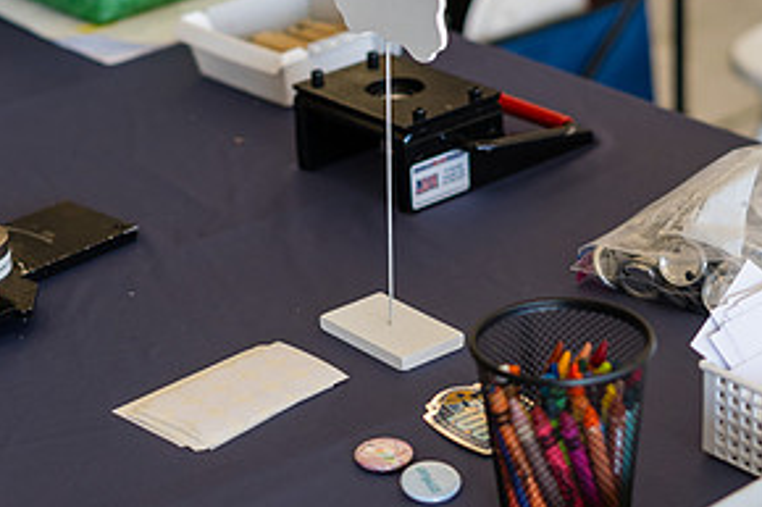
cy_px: 133
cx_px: 292
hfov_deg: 20.4
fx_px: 2115
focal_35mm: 100
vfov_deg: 13.6
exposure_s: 1/500
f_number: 2.5
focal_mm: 50
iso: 100
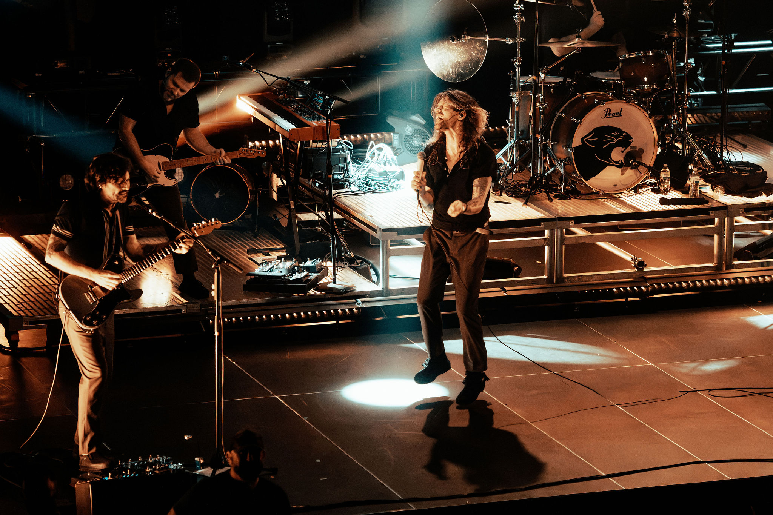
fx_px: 3641
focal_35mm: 170
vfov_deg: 8.1
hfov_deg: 12.1
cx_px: 496
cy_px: 281
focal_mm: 120
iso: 8000
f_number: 3.5
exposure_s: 1/800
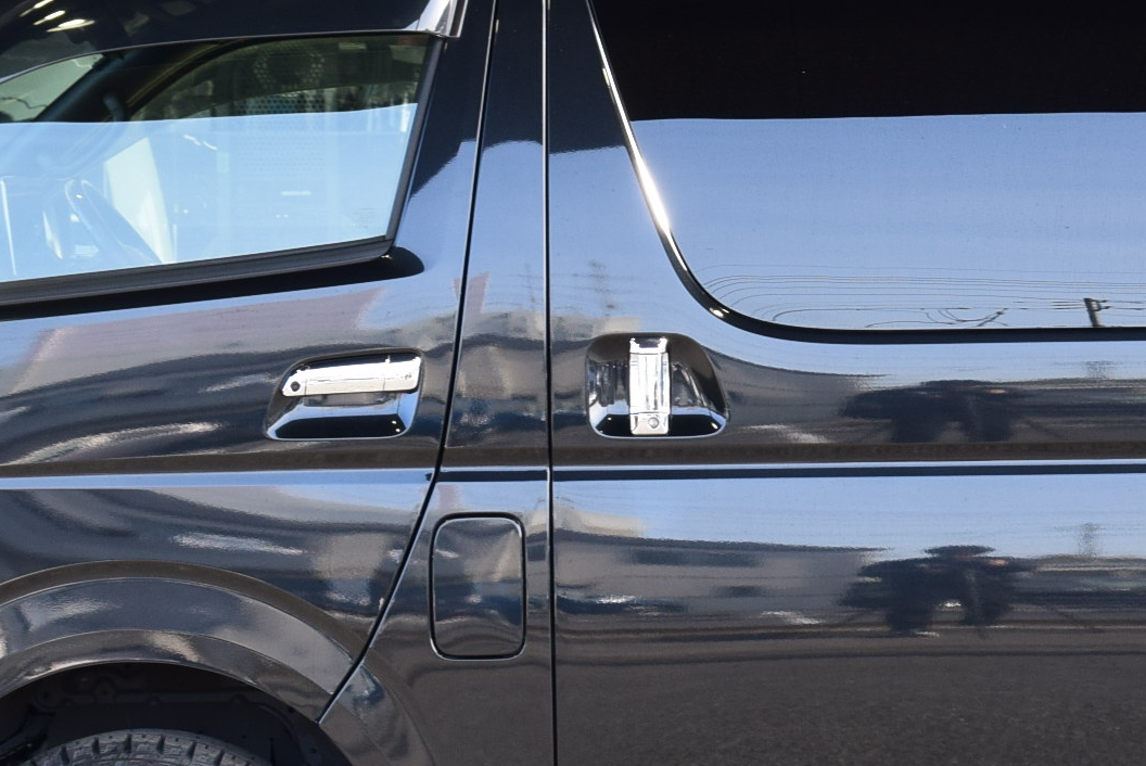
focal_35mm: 153
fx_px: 4874
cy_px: 553
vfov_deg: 9.0
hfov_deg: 13.3
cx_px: 1011
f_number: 9
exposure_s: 1/100
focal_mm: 36
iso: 400
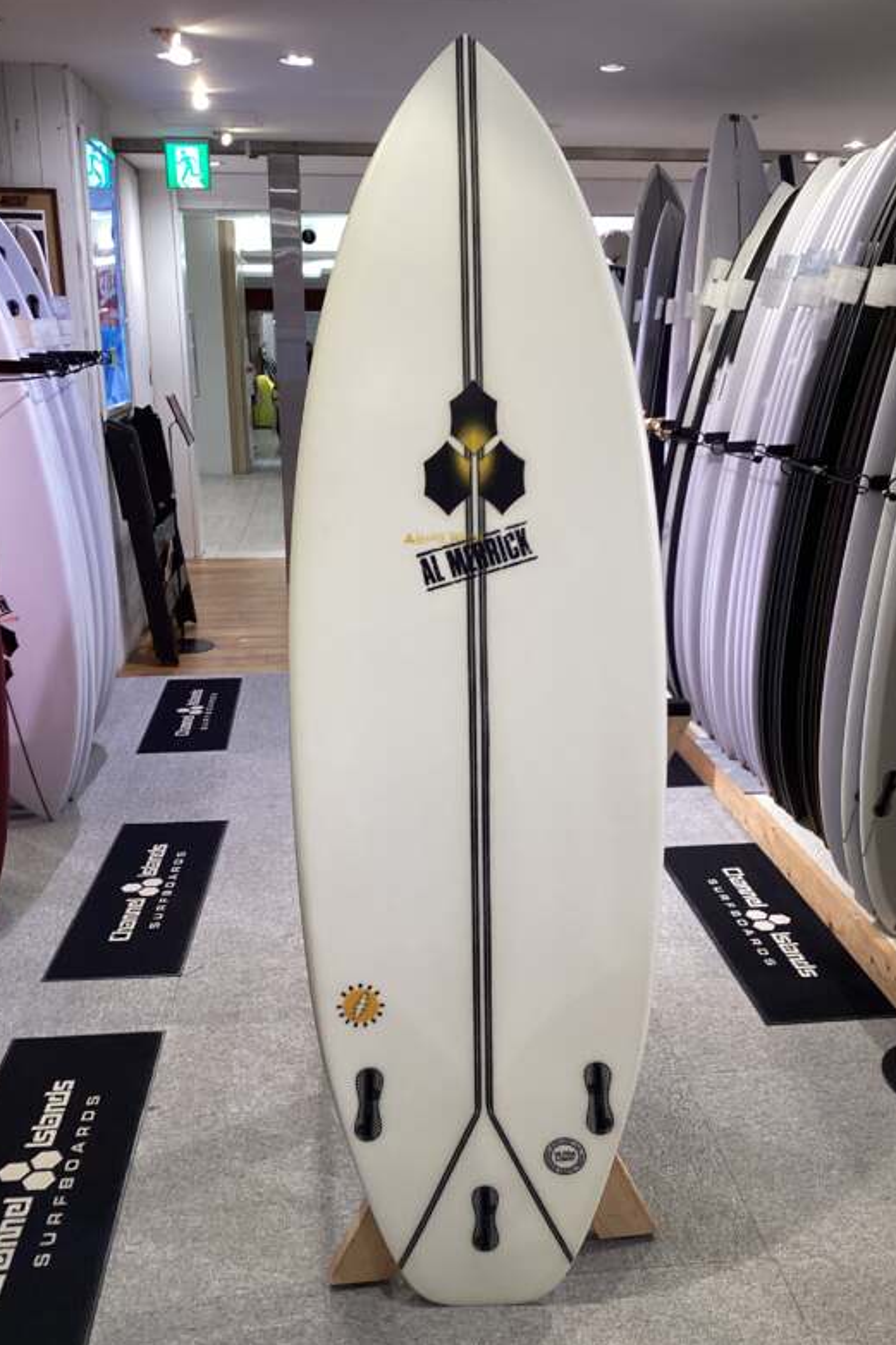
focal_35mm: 33
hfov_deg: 39.9
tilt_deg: -14.6
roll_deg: -0.6
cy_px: 678
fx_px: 1232
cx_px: 476
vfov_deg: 57.2
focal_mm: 3.3
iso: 64
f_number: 2.4
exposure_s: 1/60
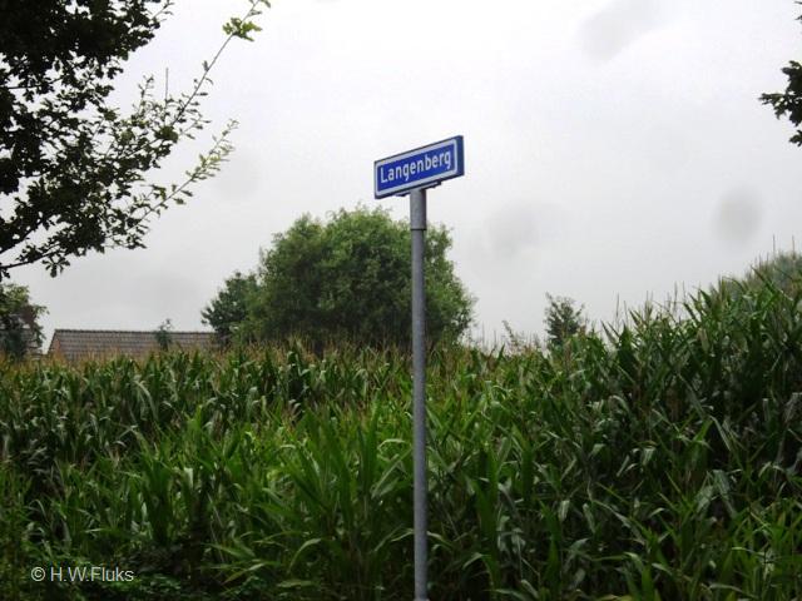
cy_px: 300
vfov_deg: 16.1
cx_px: 401
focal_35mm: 92
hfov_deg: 21.3
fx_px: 2131
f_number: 4.8
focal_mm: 19.4
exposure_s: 1/125
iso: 100
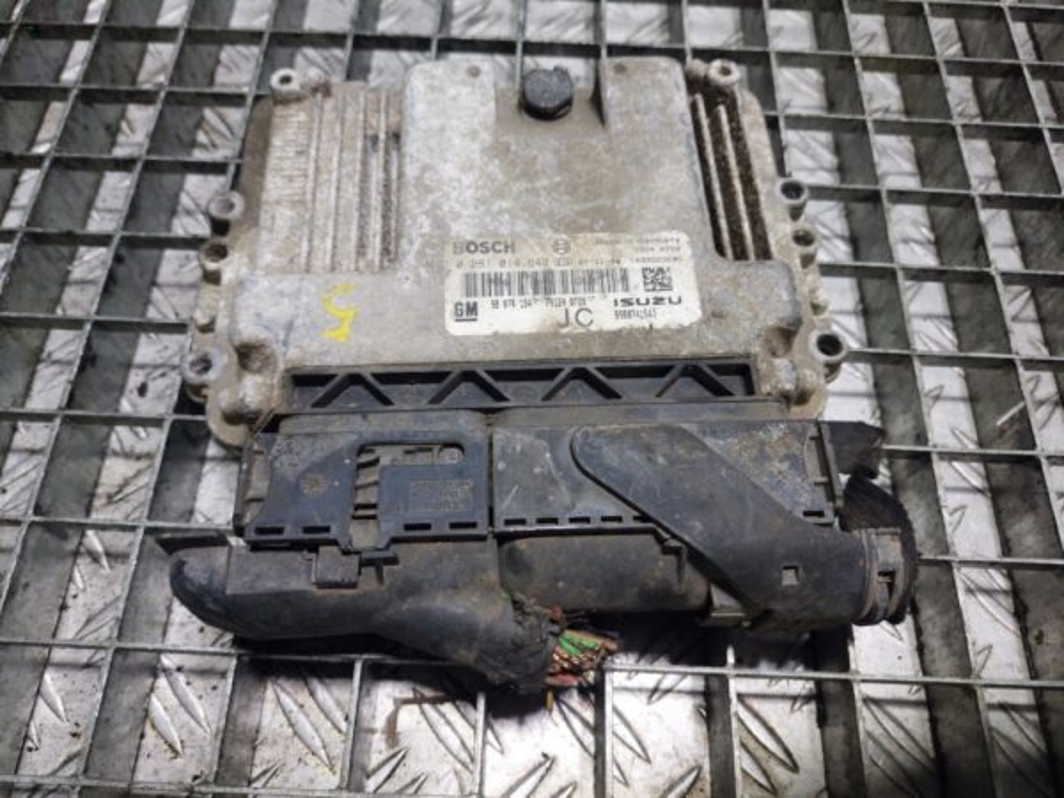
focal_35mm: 25
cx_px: 532
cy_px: 399
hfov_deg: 69.4
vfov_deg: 54.9
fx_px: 768
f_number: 1.8
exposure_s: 1/50
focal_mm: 5.23
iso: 125
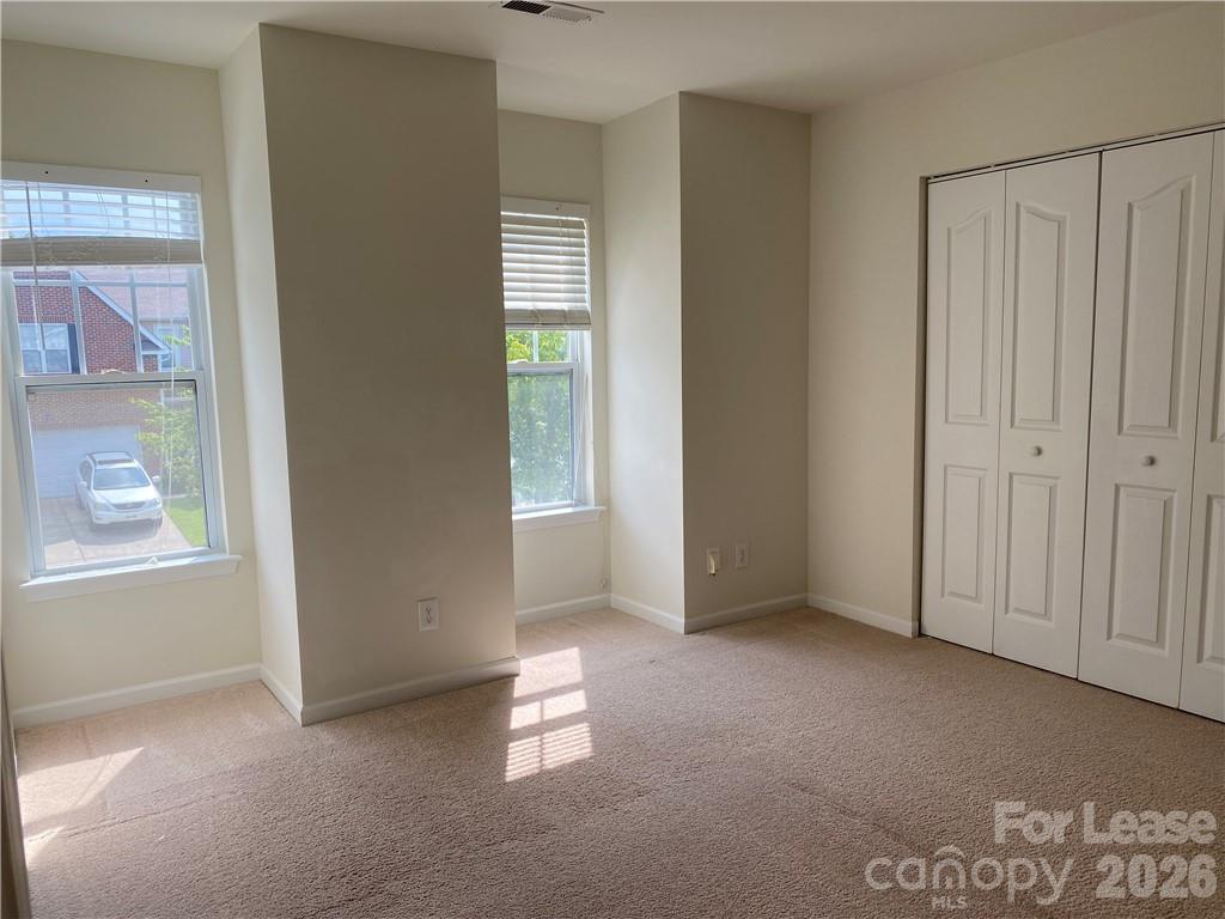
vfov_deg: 53.1
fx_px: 920
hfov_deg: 67.3
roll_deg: +1.3
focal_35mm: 26
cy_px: 460
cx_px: 612
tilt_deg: -7.8
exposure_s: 1/524
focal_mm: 4.25
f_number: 1.8
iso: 32
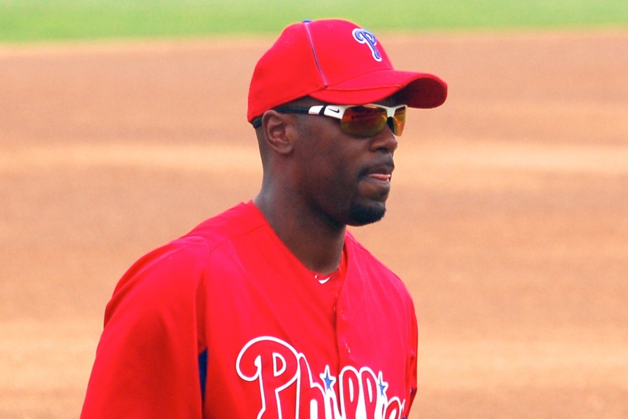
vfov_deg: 5.4
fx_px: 4448
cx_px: 314
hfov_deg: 8.1
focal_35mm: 255
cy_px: 210
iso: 400
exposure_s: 1/2000
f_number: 5.6
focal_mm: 170
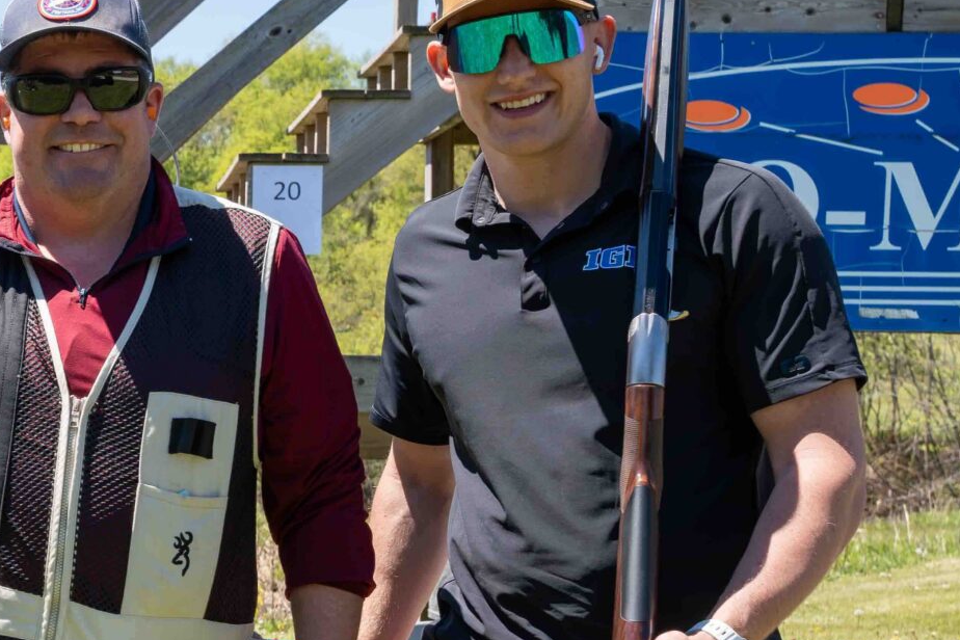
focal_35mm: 98
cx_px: -281
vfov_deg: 13.8
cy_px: 558
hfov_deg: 19.2
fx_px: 2616
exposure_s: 1/250
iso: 160
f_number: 7.1
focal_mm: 35.4
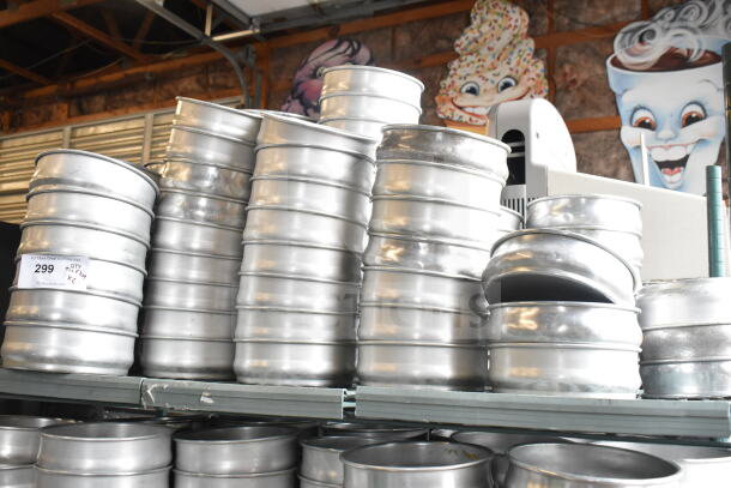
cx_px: 366
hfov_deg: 53.1
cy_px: 244
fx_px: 731
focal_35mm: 36
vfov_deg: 36.9
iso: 1600
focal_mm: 24
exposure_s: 1/125
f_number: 6.3
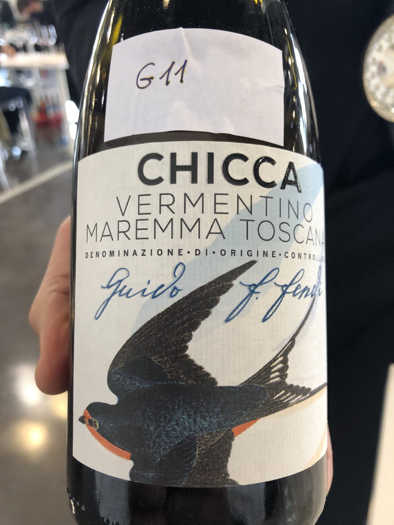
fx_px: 425
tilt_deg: -30.2
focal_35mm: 28
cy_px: 262
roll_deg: +4.0
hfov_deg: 49.7
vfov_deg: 63.4
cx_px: 197
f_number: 1.8
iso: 32
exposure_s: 1/25
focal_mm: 4
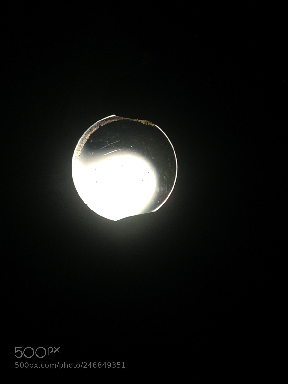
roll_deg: -9.2
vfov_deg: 55.4
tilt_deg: +21.0
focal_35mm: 33
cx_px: 144
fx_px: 366
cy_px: 192
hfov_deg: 42.9
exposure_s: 1/50
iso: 250
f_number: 2.4
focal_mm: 4.12
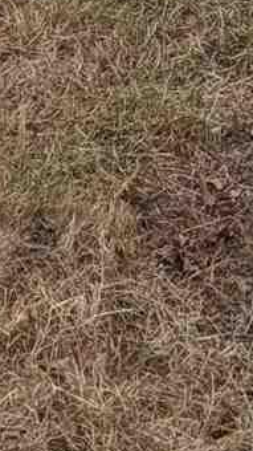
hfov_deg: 4.8
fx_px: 2817
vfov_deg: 7.8
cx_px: -592
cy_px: -952
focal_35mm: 236
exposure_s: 1/1151
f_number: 1.68
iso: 21
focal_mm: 6.9
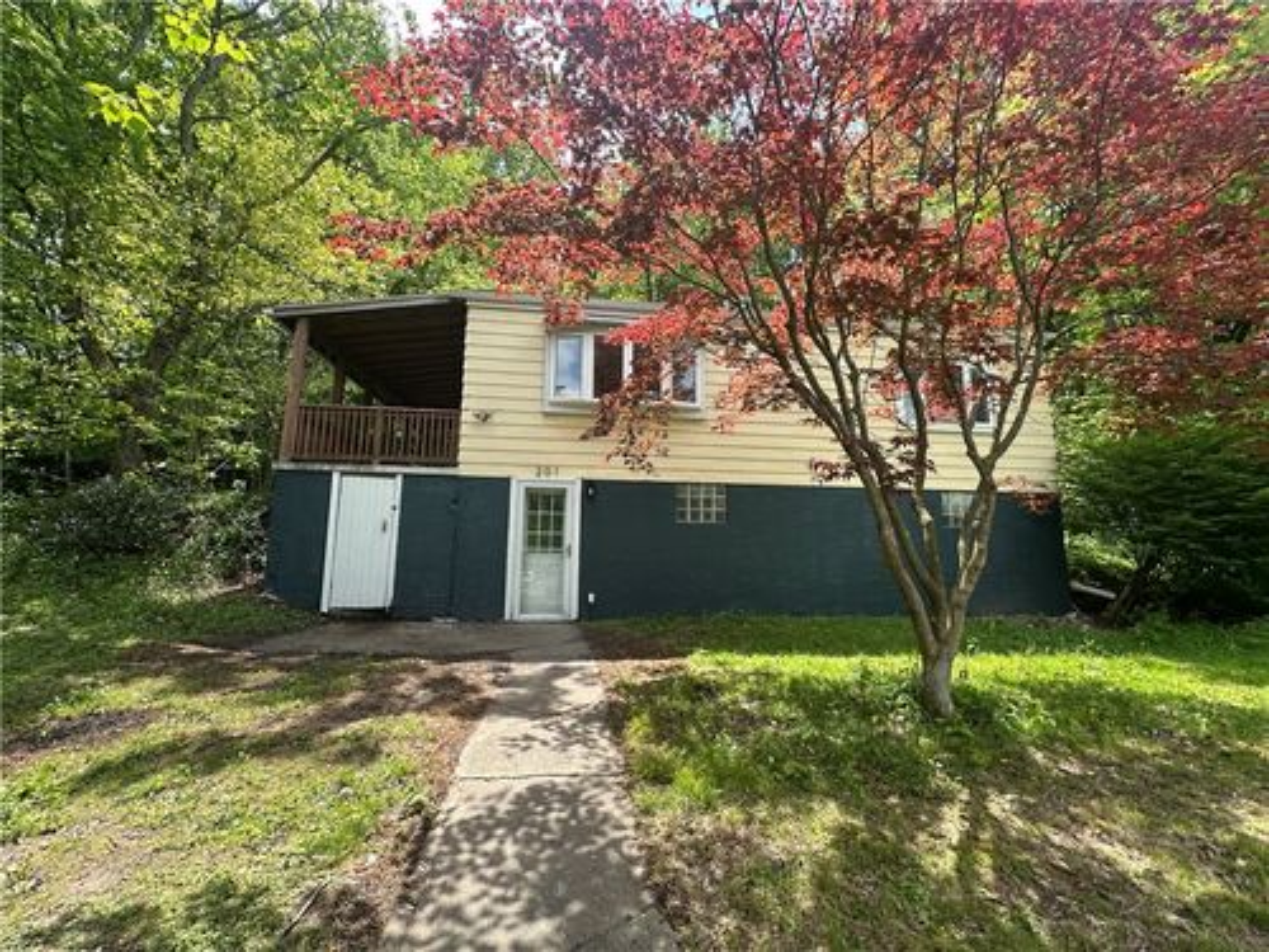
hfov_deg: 102.1
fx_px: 513
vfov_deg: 85.7
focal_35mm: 14
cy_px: 476
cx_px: 634
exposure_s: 1/532
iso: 40
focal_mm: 2.22
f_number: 2.2
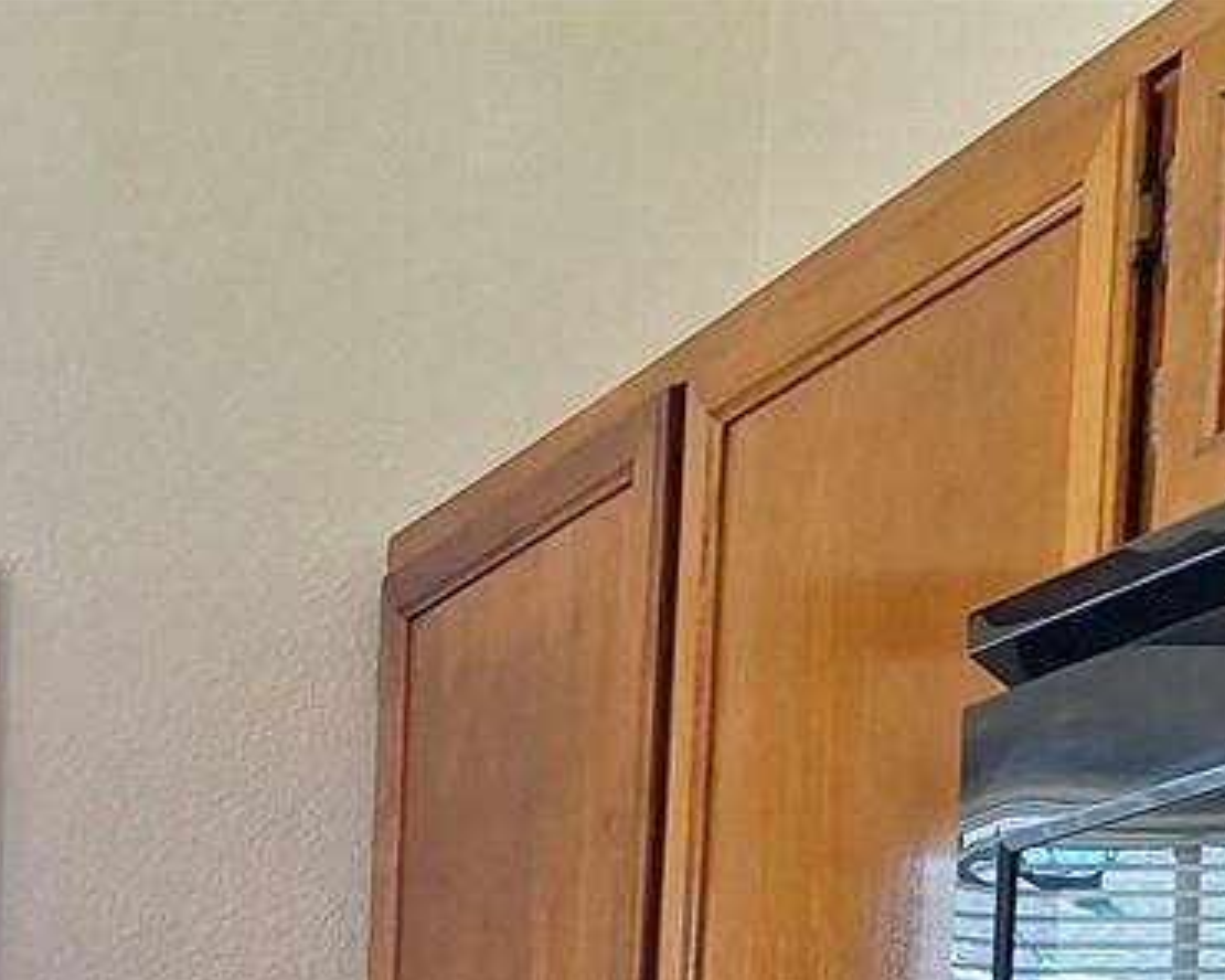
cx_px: -709
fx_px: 3517
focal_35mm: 97
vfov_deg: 13.5
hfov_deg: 17.4
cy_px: 1980
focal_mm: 5.54
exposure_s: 1/120
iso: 50
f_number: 1.8
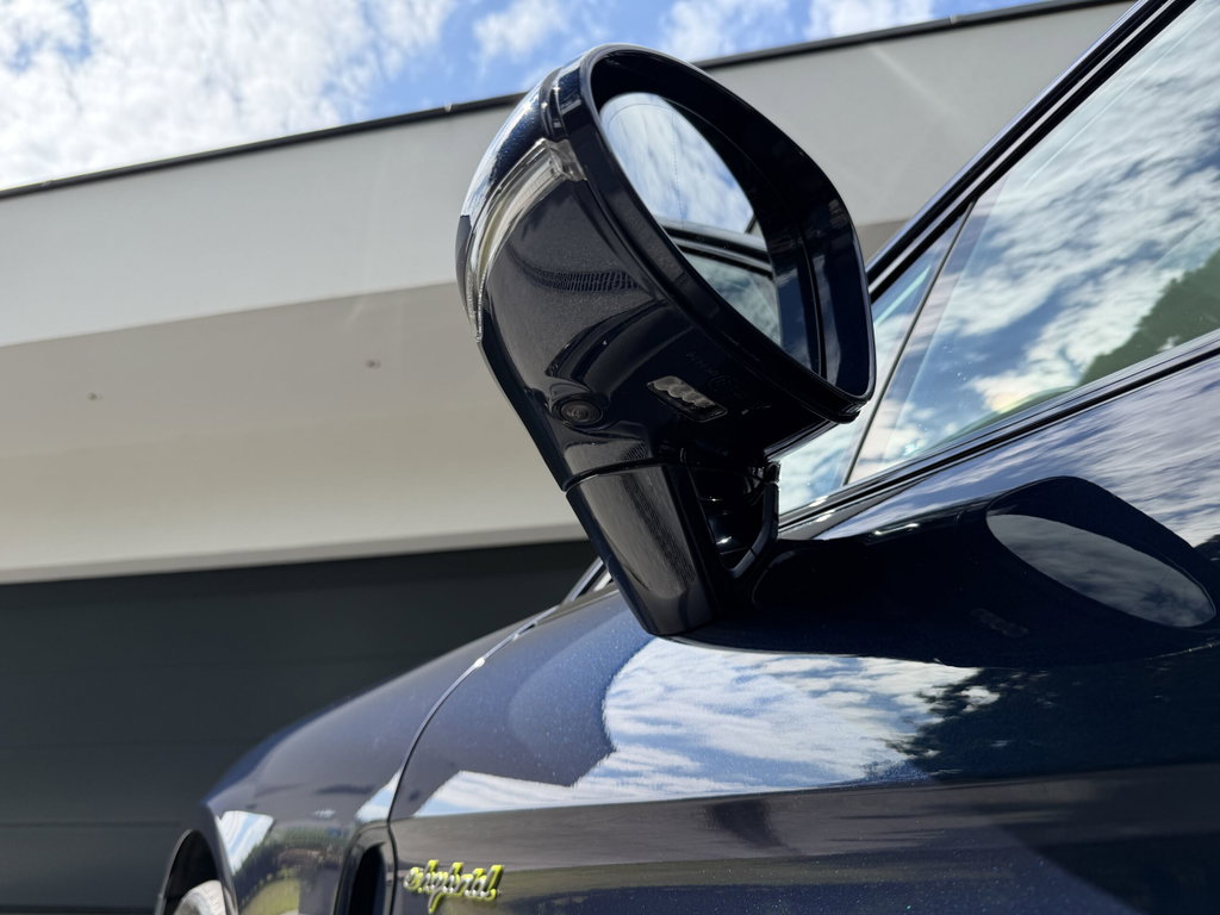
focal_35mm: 24
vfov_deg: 56.8
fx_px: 846
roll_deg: +1.5
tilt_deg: +19.4
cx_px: 610
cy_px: 458
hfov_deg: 71.6
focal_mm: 6.76
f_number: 1.78
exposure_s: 1/1855
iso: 80
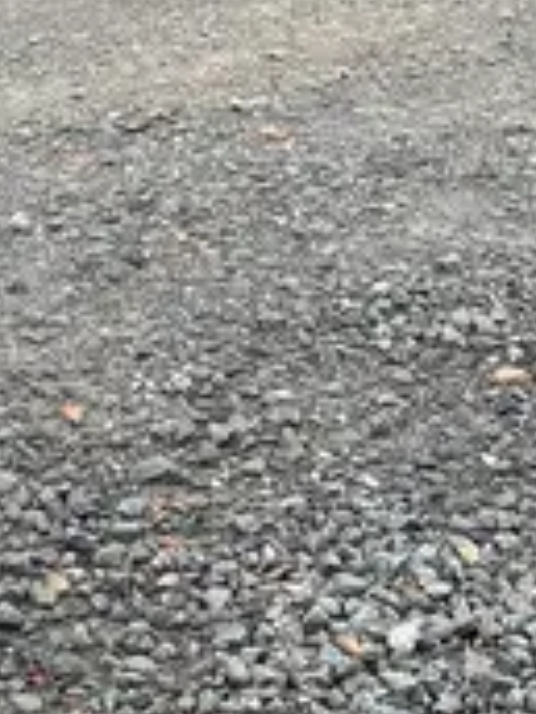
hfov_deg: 13.3
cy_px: -210
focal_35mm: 111
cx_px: 141
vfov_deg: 16.7
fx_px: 2292
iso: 50
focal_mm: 5.7
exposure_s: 1/572
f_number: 1.5
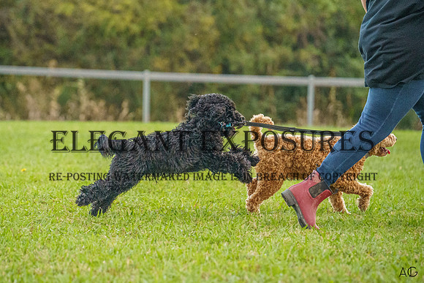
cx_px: 178
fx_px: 2764
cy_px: 150
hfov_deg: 8.8
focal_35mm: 235
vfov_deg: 5.9
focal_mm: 200
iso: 6400
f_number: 5.6
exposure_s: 1/1000
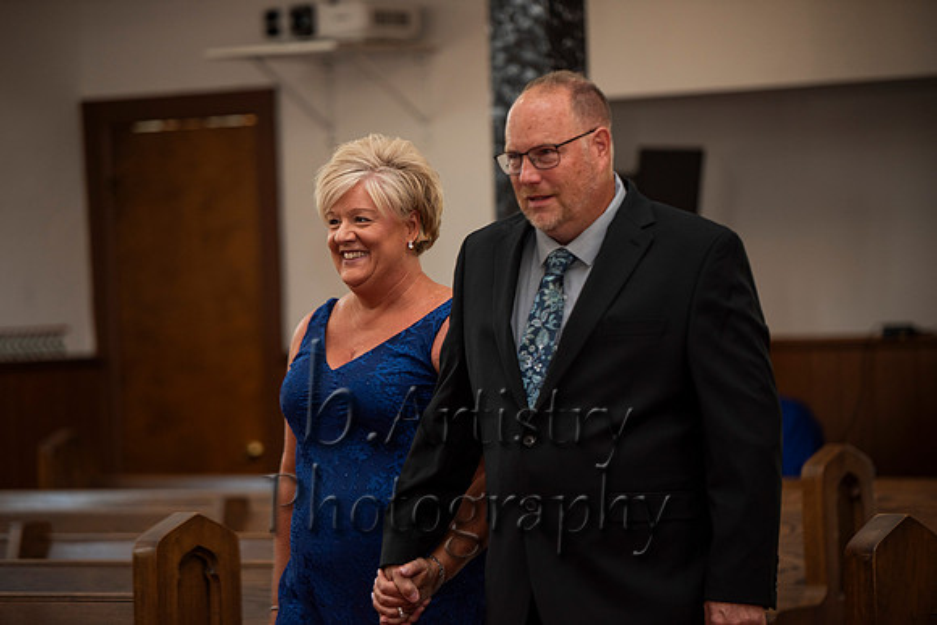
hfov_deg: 13.7
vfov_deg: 9.2
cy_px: 312
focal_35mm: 150
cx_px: 468
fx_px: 3905
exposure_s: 1/160
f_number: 2.8
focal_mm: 150
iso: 400
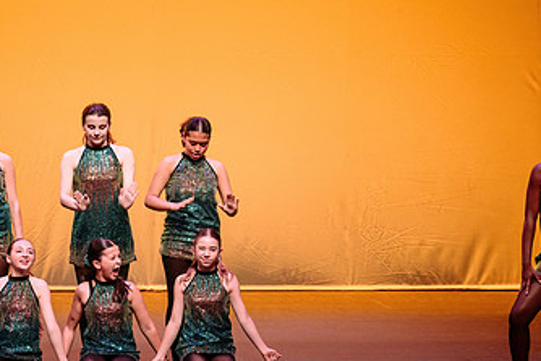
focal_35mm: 196
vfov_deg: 7.0
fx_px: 2947
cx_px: 231
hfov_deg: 10.5
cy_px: 179
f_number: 3.5
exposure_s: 1/400
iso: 1250
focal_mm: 100
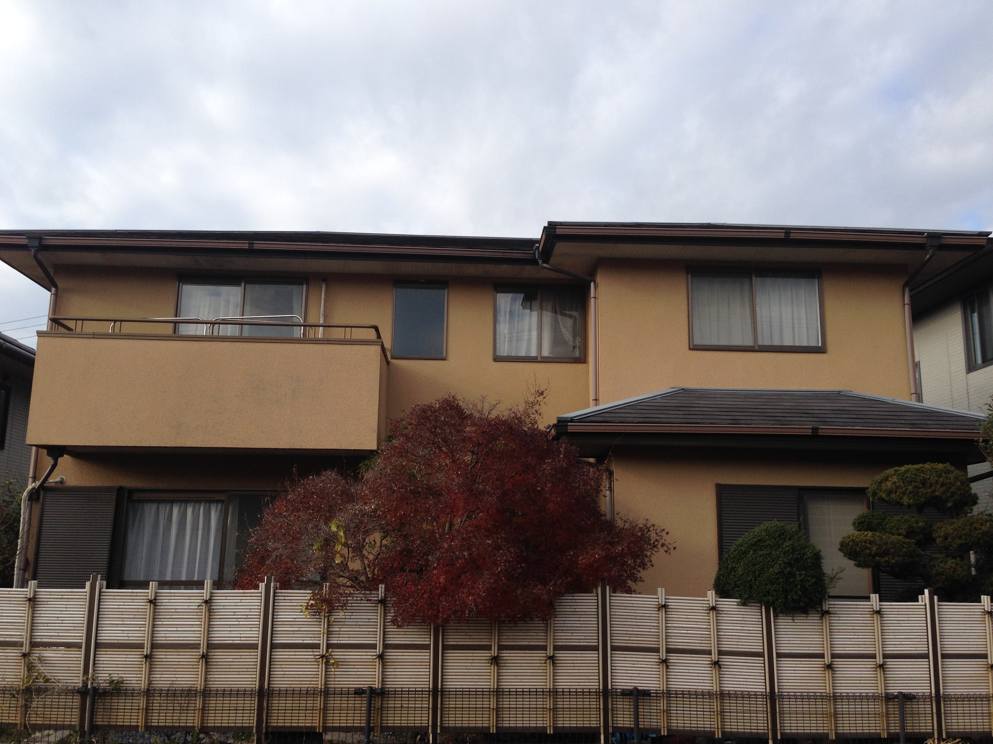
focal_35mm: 33
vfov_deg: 42.9
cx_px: 496
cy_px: 372
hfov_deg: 55.4
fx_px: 947
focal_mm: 4.12
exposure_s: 1/834
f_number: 2.4
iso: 50
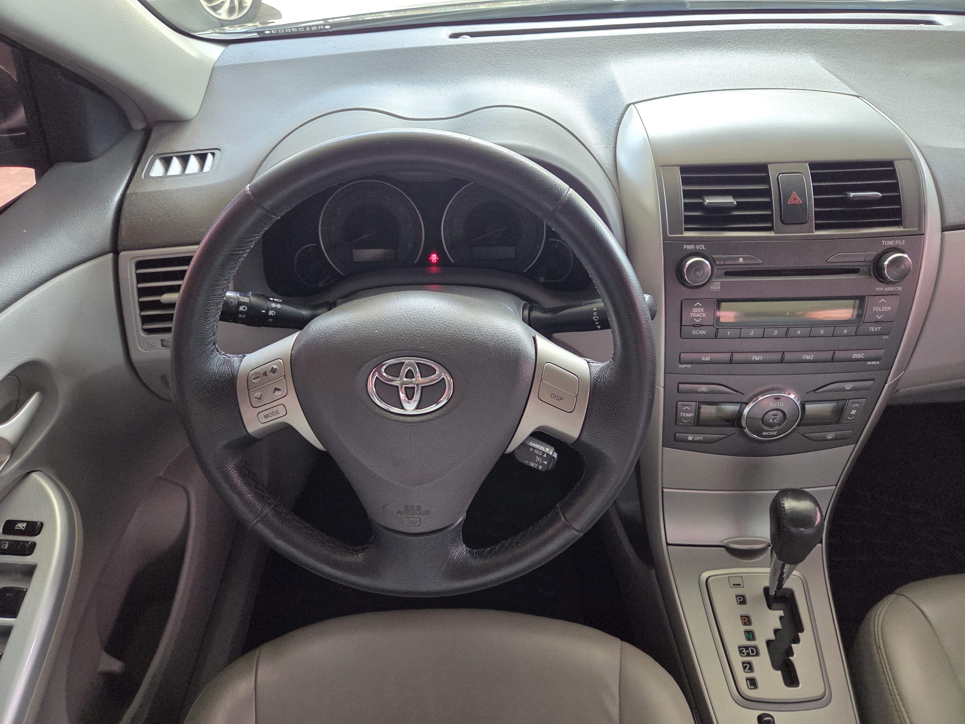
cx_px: 482
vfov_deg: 58.9
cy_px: 362
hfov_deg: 73.9
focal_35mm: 23
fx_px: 641
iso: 400
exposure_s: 1/120
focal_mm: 5.4
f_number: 1.8
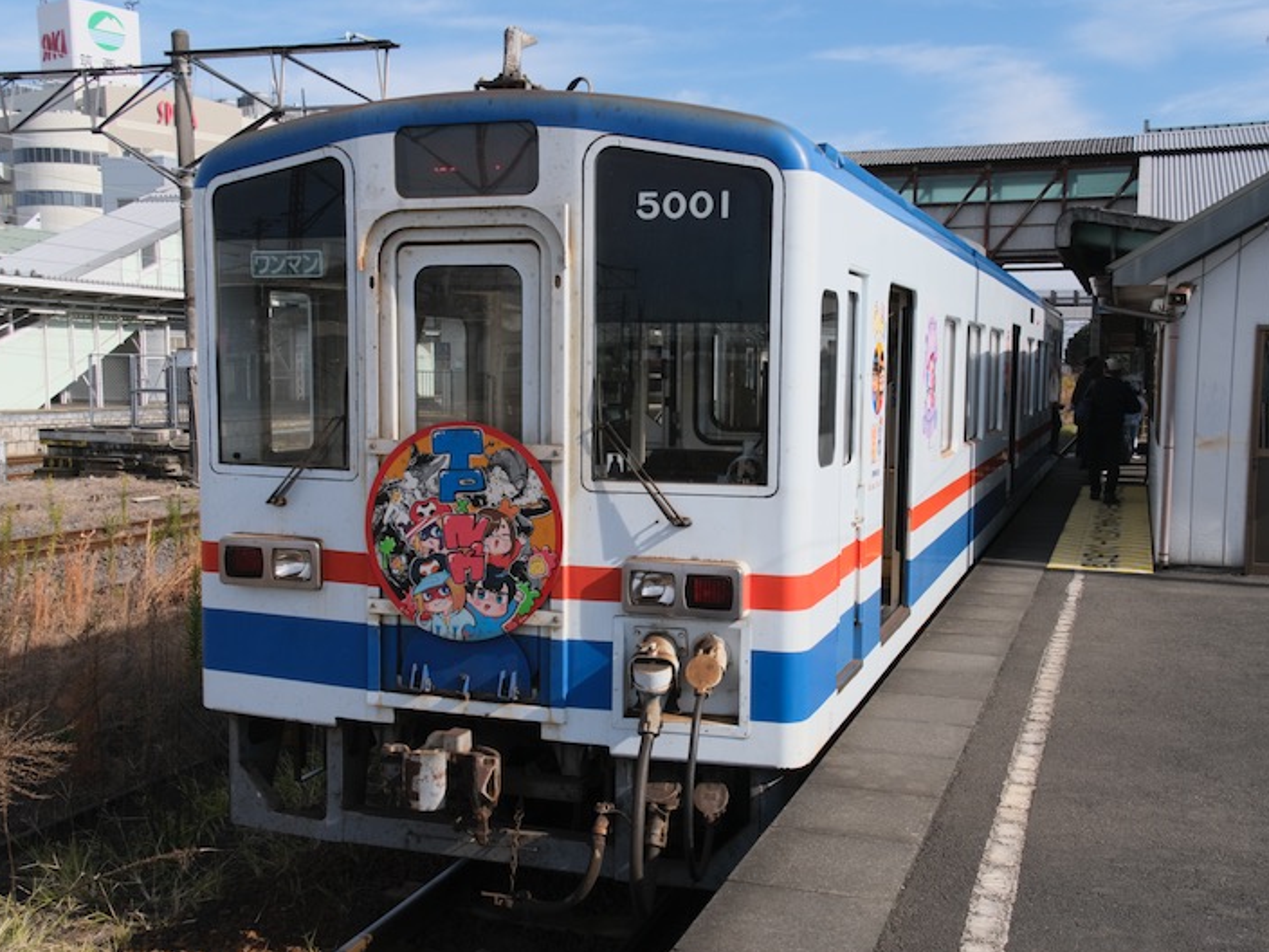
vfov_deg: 40.7
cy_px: 478
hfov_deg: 52.6
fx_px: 1283
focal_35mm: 35
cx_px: 642
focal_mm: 21.5
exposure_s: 1/680
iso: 640
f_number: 9
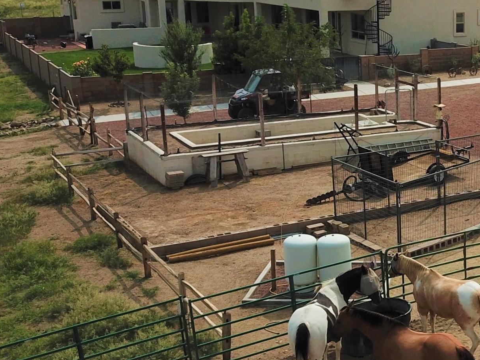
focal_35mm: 64
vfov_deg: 22.9
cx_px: 493
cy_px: 185
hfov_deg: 28.2
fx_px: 887
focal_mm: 4.73
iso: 100
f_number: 2.2
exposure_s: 1/3096
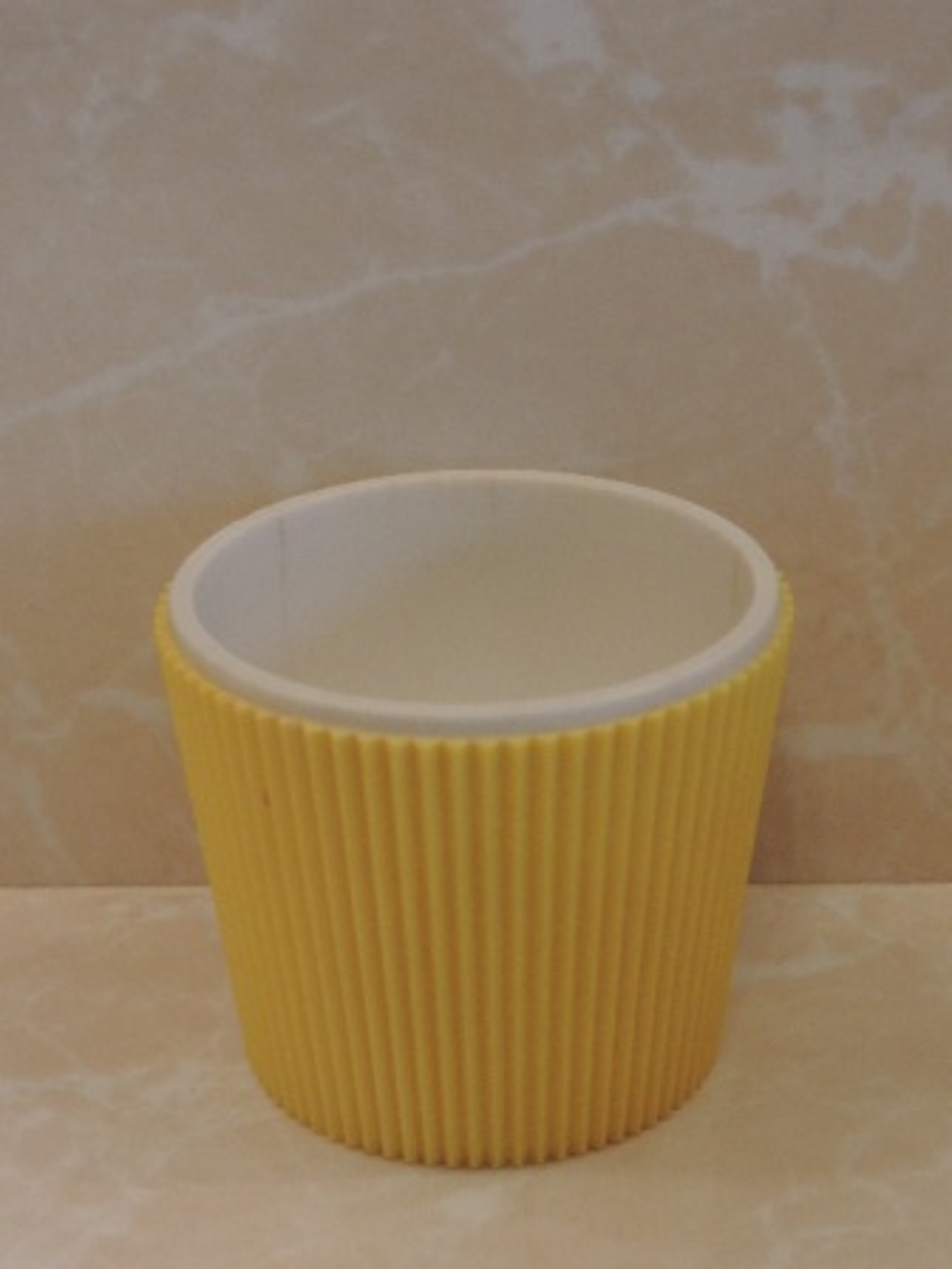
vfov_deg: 23.0
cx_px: 476
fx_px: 3117
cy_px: 634
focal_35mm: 85
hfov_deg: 17.4
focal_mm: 15.1
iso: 400
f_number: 4
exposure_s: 1/40
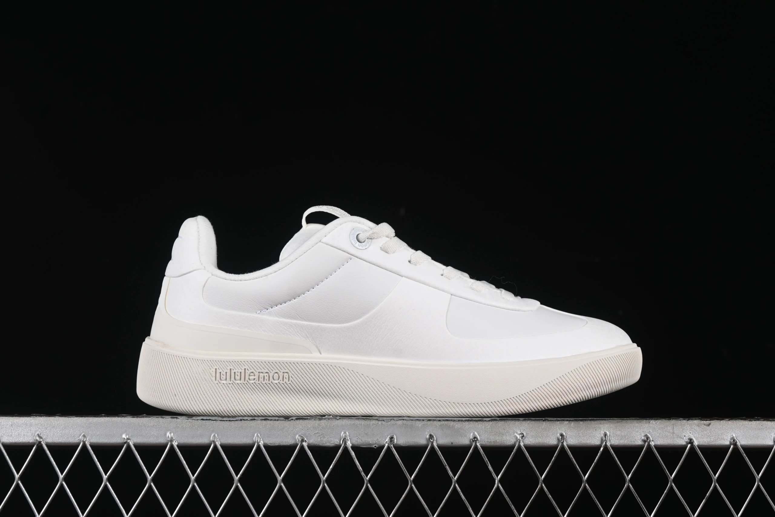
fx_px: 1615
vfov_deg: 18.2
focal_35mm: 75
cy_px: 258
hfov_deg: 27.0
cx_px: 388
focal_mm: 50
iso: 160
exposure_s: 1/80
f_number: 9
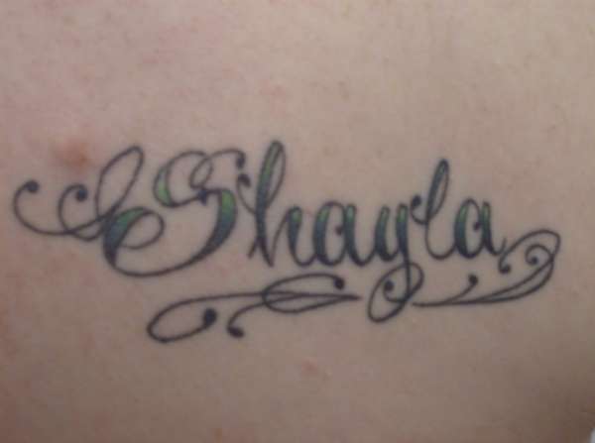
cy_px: 222
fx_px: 1458
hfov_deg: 23.1
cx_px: 298
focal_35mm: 85
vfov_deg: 17.3
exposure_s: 1/7.23
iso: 200
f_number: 4.2
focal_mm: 14.1
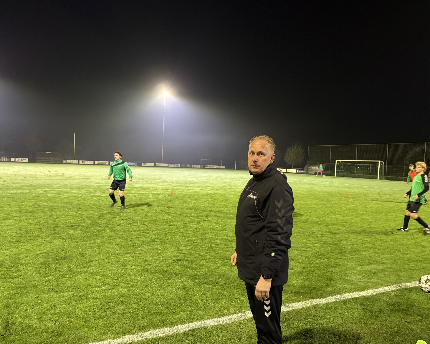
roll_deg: -2.4
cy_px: 172
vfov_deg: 51.5
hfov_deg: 62.2
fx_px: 356
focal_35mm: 28
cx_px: 218
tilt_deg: -0.9
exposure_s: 1/49
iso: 500
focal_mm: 5.96
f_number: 1.6
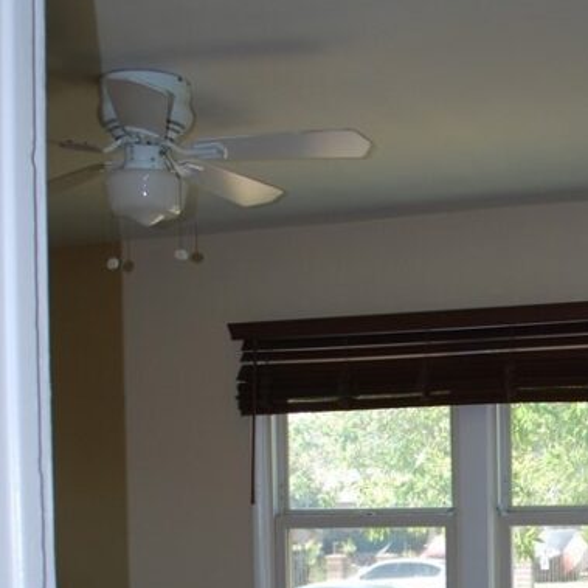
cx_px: 482
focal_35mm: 62
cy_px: 582
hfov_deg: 27.1
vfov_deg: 26.3
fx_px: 1192
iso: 200
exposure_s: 1/125
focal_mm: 18
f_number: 3.5
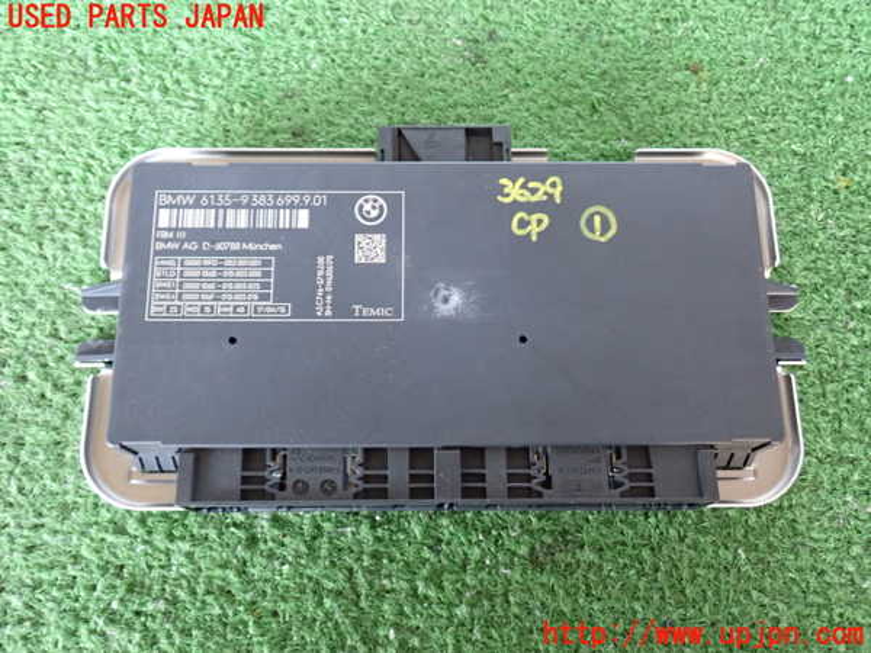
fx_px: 906
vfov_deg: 39.7
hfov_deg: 51.4
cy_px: 326
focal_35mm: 36
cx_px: 436
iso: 800
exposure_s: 1/30
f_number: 2.5
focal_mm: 6.37
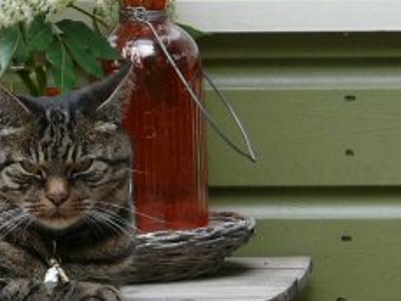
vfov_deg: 2.0
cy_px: 120
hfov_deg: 2.6
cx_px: -26
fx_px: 8785
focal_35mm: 758
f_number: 4
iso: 100
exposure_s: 1/100
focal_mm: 41.2
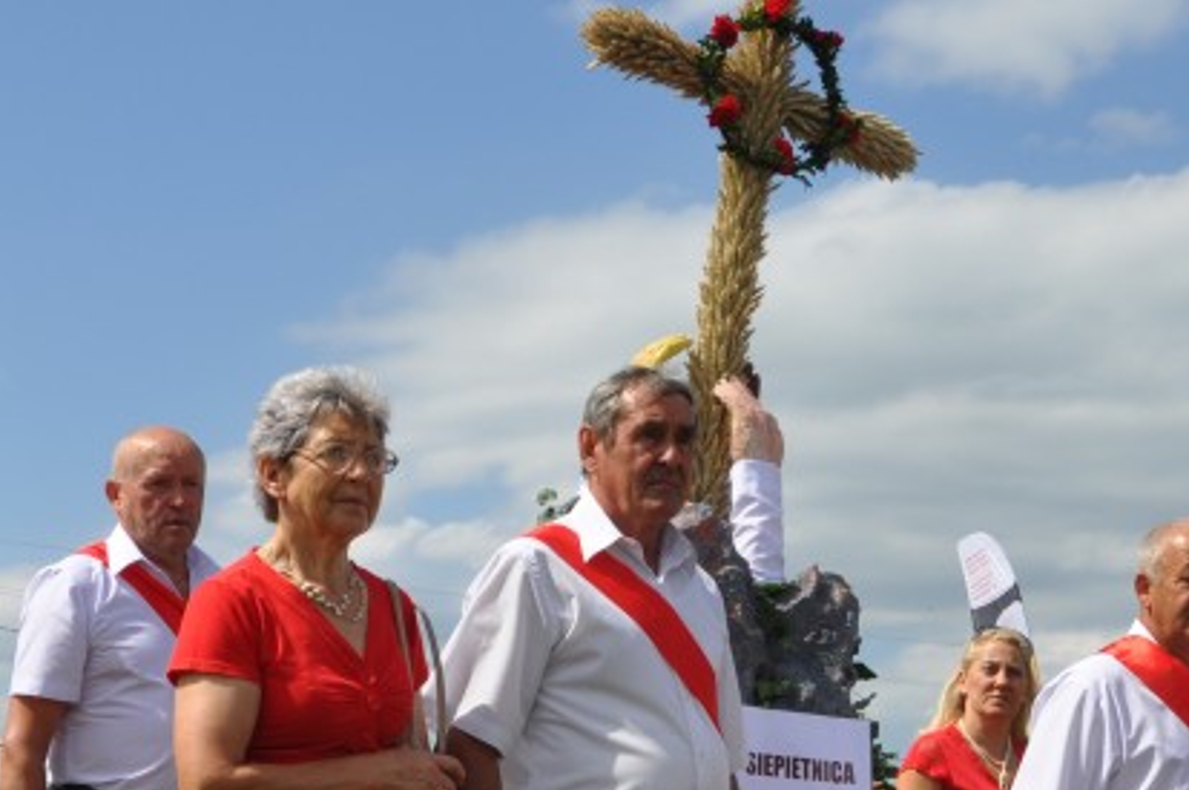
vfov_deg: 15.6
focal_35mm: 87
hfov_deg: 23.2
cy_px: 632
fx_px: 2870
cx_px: 839
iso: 200
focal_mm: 24
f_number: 10
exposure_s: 1/400
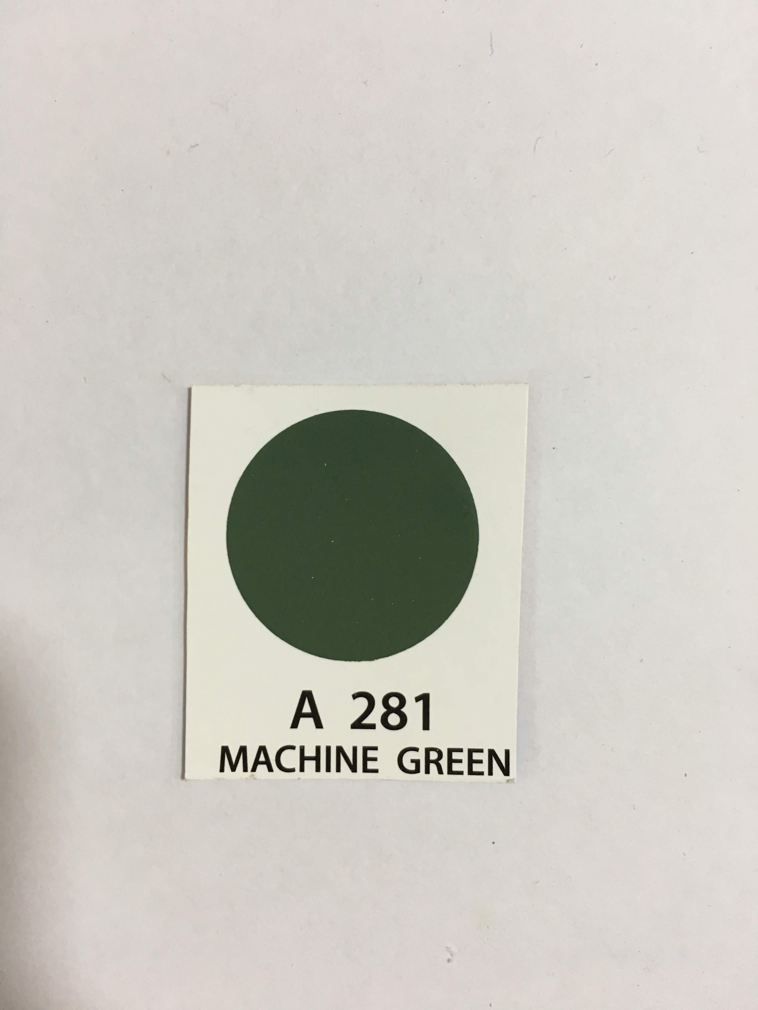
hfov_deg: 48.2
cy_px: 505
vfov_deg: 61.7
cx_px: 379
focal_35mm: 29
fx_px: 847
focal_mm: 4.15
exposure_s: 1/33
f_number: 2.2
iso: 100
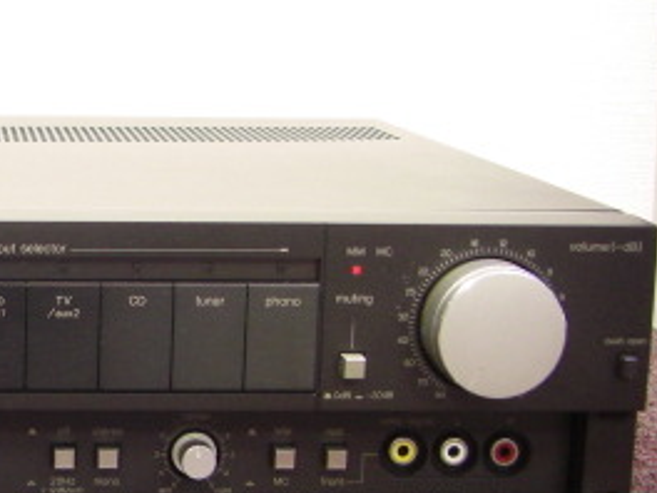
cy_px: 321
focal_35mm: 92
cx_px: -107
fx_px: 1746
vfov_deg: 16.0
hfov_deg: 20.1
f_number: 3.4
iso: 200
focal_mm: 6.3
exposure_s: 1/10
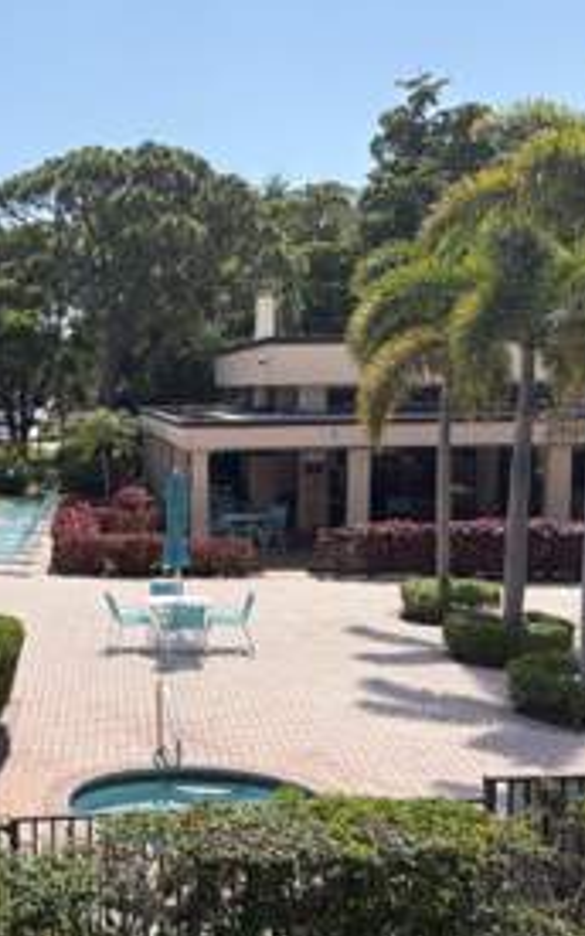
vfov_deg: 41.8
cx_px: -122
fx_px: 1224
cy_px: 485
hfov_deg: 24.3
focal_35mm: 48
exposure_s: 1/4065
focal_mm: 5.96
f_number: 1.6
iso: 50
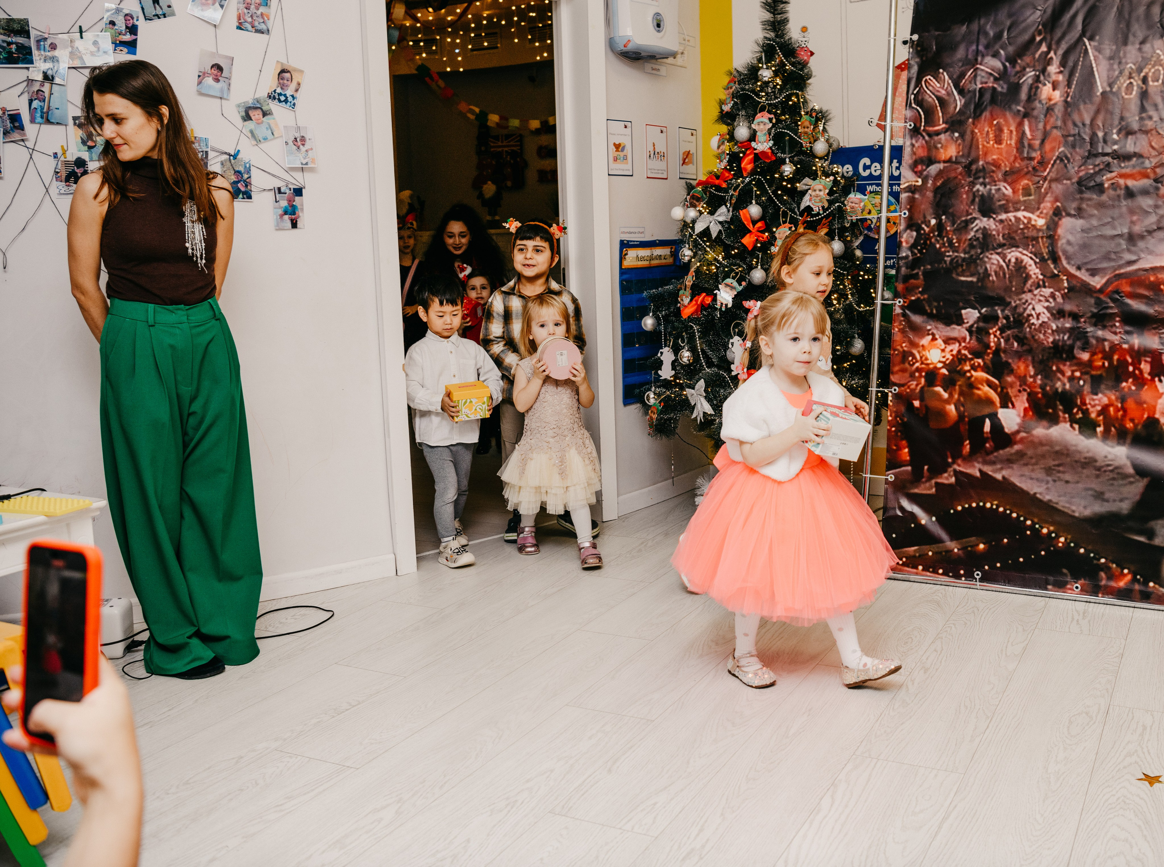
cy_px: 405
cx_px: 692
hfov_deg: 51.7
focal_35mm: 36
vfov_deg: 39.9
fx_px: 1192
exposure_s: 1/160
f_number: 4.5
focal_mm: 31
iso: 320
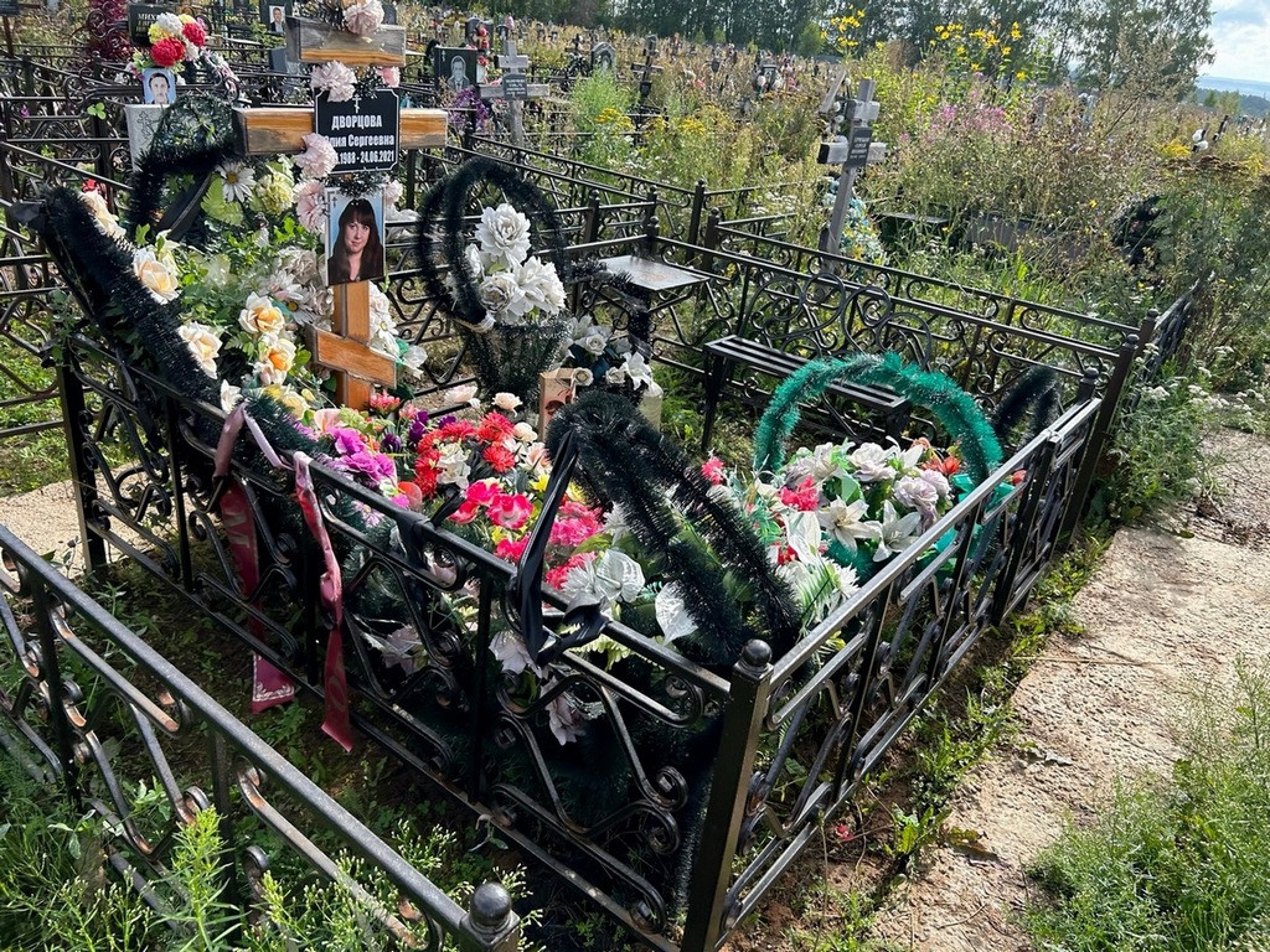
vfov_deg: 53.1
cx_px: 635
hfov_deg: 67.3
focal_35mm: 26
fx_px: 954
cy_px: 476
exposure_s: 1/1412
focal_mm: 5.7
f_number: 1.5
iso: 50
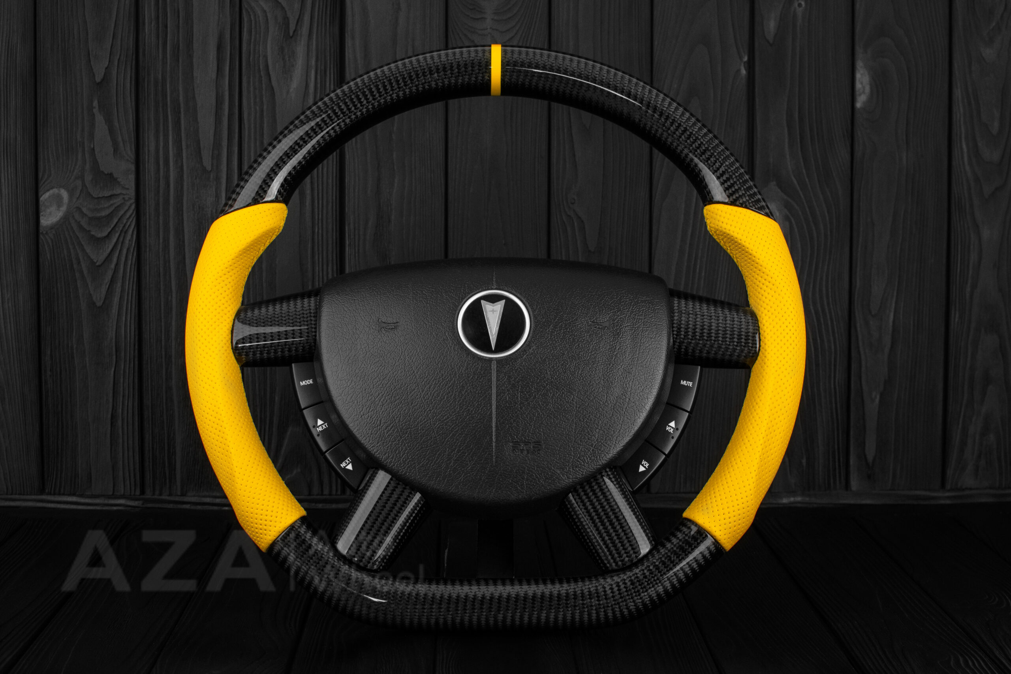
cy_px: 337
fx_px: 1474
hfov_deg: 37.8
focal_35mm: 52
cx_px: 506
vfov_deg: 25.8
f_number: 6.3
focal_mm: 35
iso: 500
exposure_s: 1/125
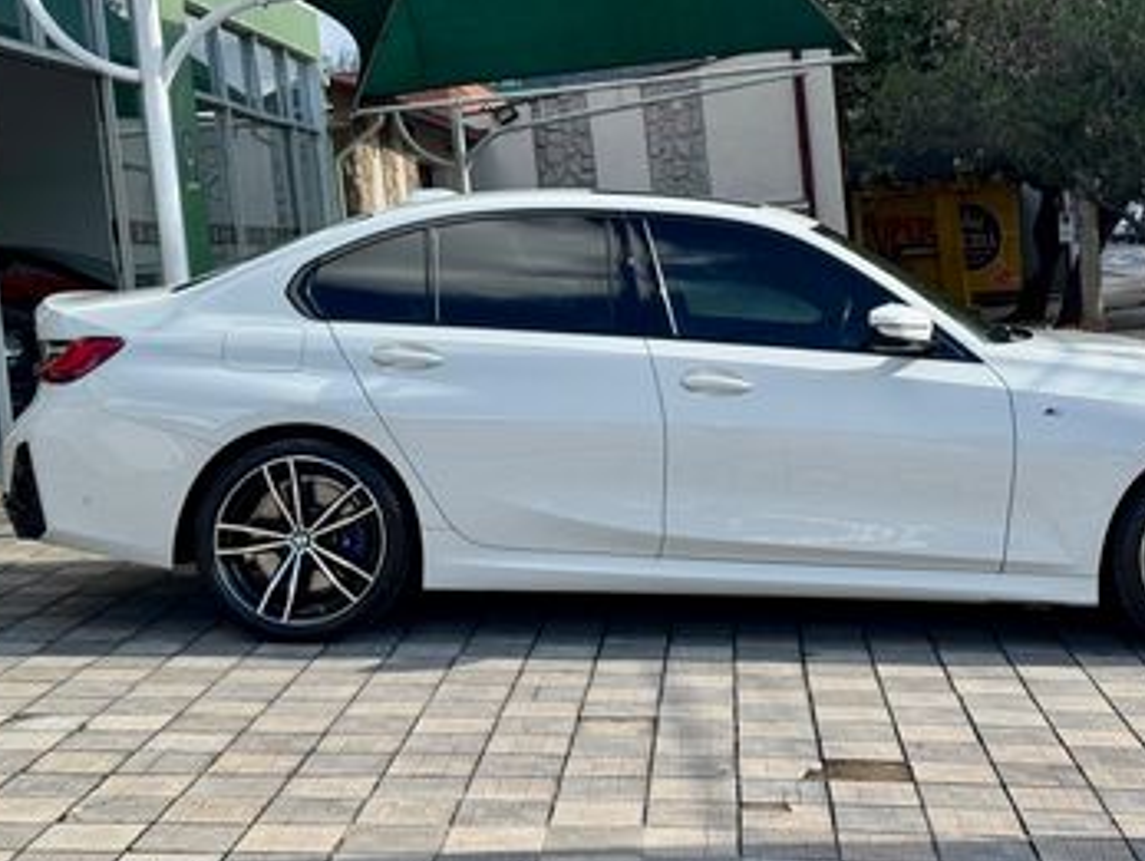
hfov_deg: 29.7
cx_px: 726
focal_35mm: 65
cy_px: 310
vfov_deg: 22.6
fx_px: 2152
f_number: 1.78
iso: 64
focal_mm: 6.76
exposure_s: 1/2959
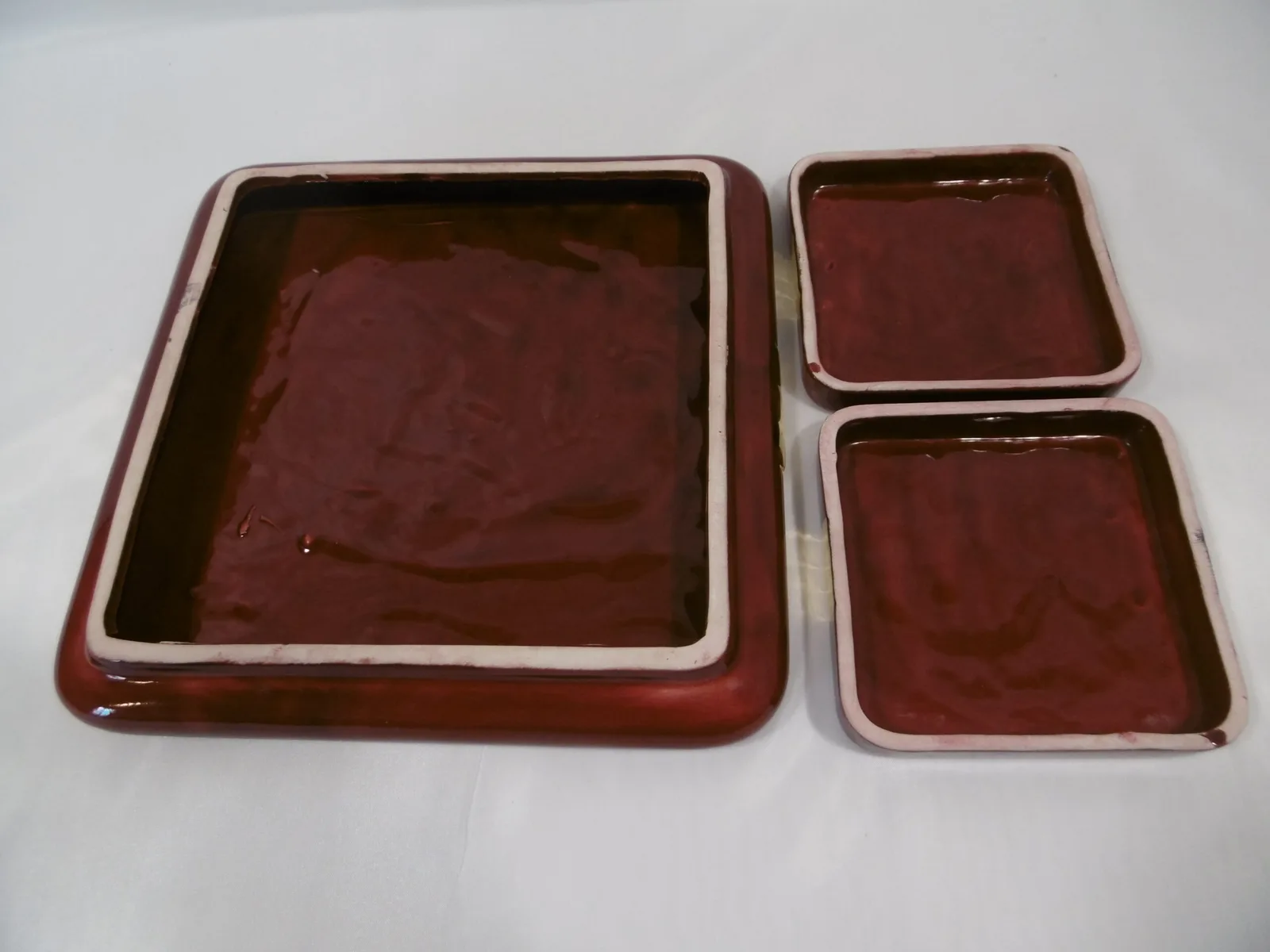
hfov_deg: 71.6
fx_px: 881
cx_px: 635
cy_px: 476
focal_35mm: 24
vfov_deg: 56.8
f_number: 3.1
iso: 100
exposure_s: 1/30
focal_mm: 4.3
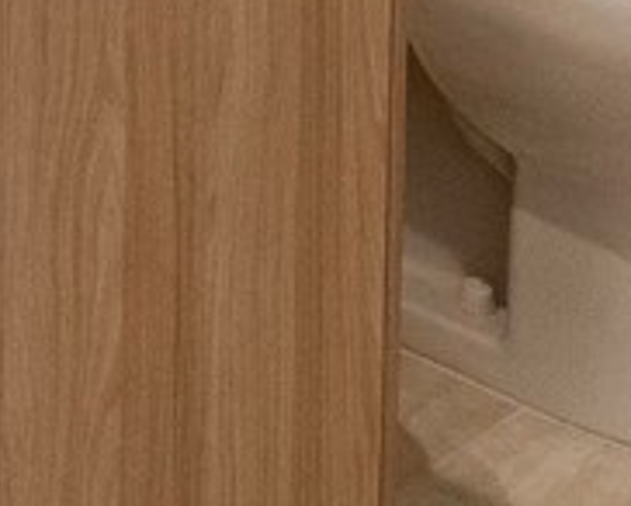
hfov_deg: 12.3
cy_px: -969
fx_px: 2699
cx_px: -480
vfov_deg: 8.9
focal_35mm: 144
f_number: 8
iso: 800
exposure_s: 1/20
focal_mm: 11
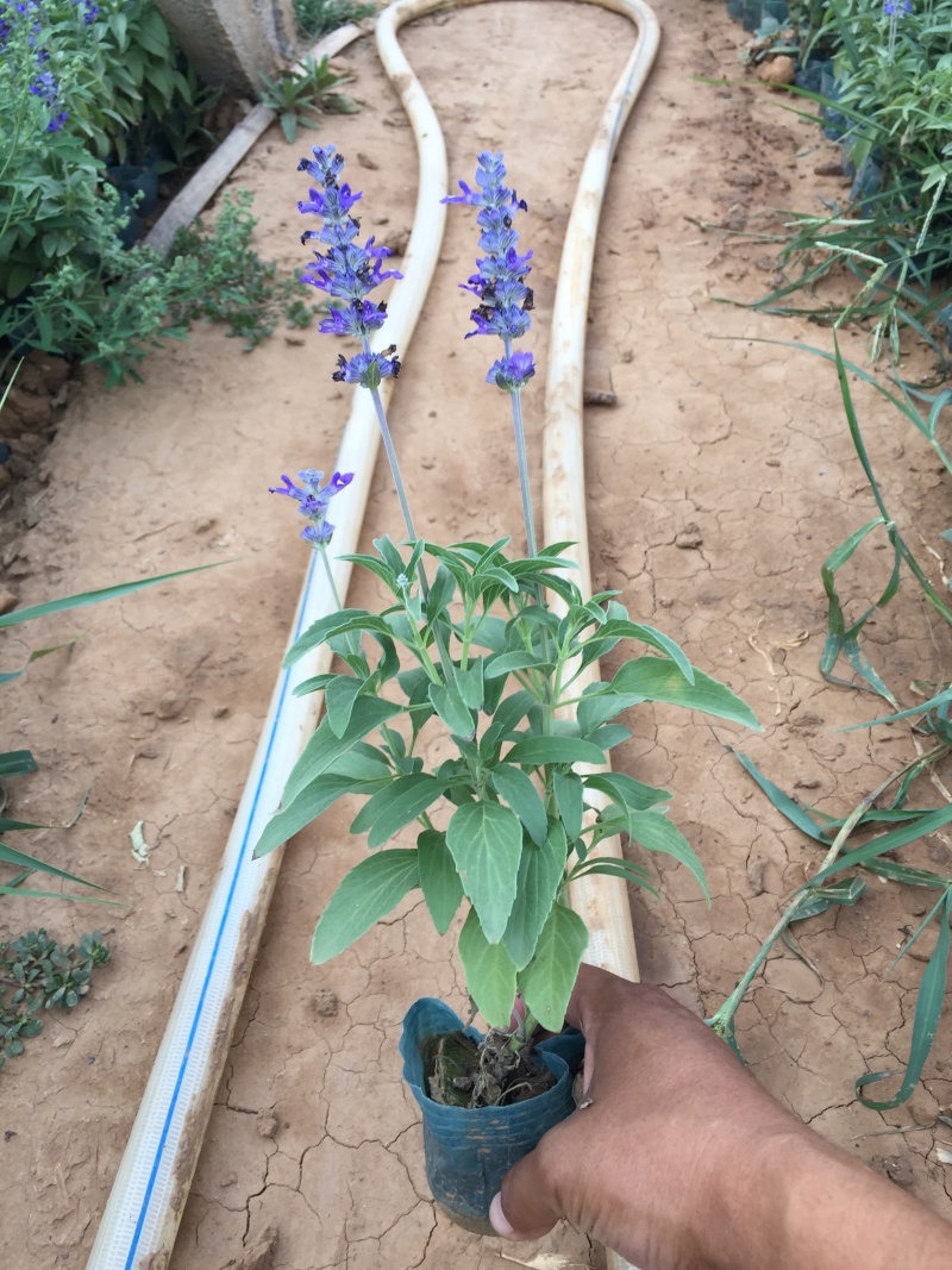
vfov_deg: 61.7
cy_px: 635
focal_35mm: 29
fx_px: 1064
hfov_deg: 48.2
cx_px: 476
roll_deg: +5.7
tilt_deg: -41.7
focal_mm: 4.15
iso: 32
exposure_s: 1/134
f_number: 2.2
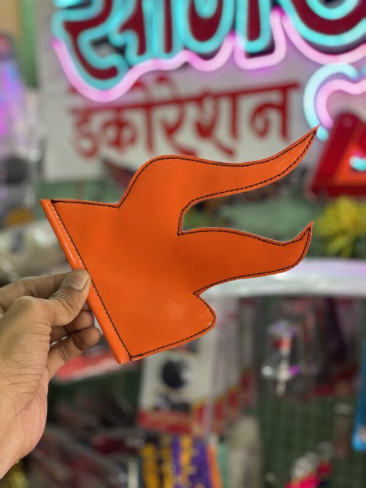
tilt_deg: -3.4
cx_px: 183
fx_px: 733
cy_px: 244
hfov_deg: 28.0
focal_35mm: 52
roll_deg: +0.1
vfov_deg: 36.8
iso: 200
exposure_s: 1/100
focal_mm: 6
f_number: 2
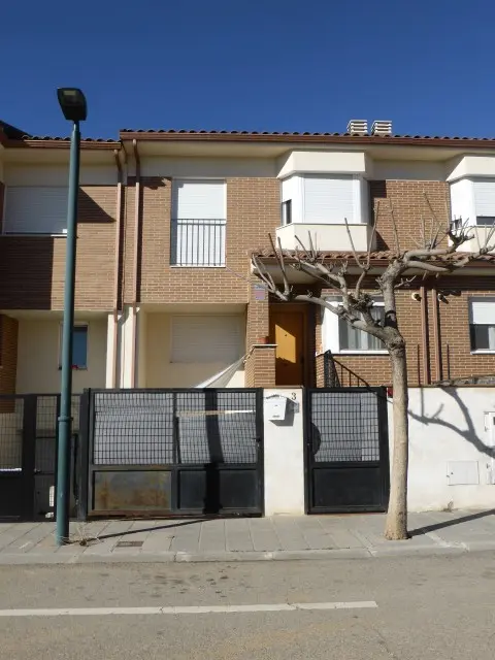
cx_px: 248
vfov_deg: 58.4
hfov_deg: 45.4
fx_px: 591
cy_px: 330
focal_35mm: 31
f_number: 3.6
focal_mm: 5.4
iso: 100
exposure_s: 1/1300
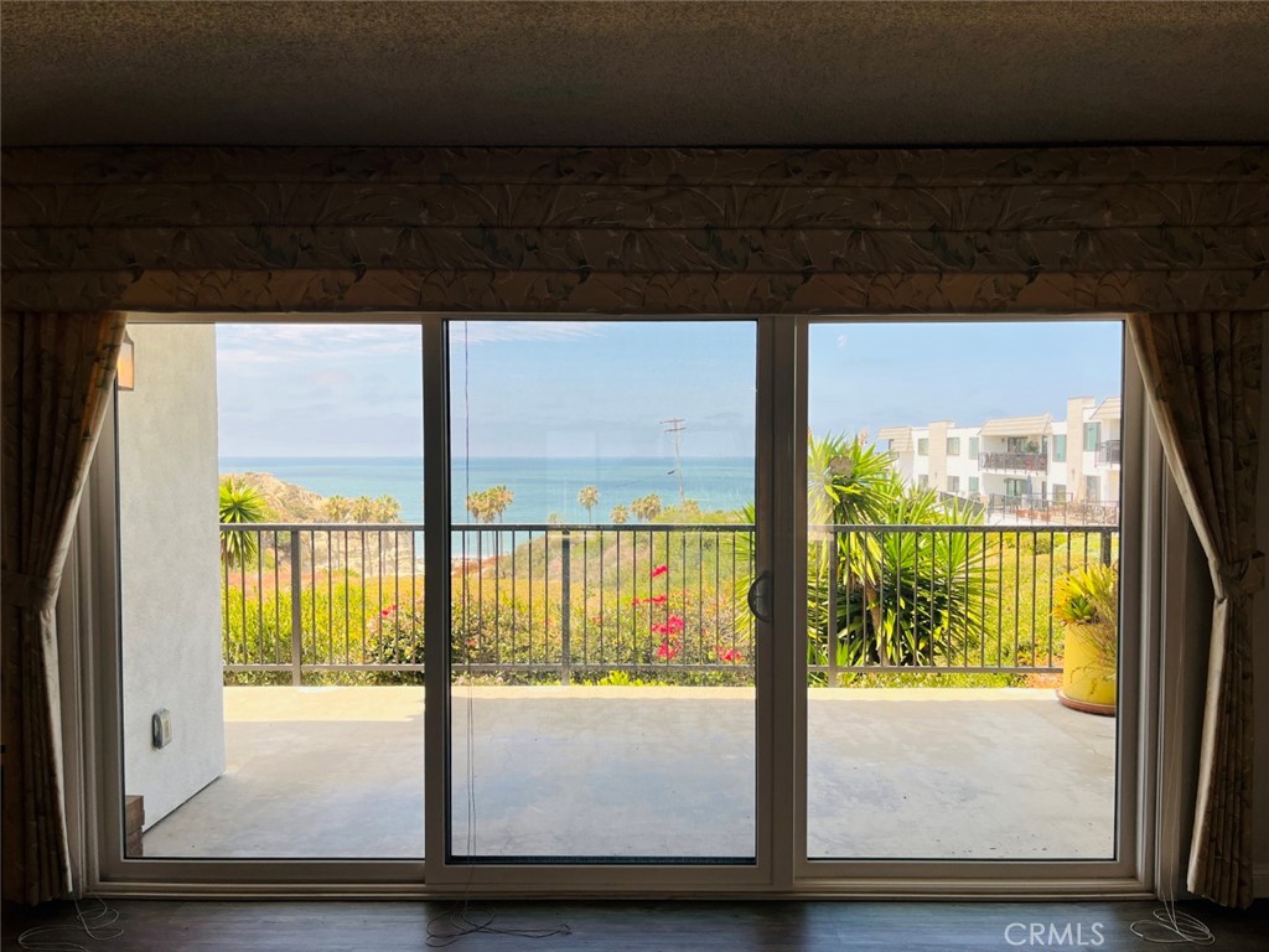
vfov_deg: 53.1
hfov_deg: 67.3
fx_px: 953
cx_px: 634
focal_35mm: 26
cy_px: 476
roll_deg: +0.2
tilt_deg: -2.2
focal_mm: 5.1
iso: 50
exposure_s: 1/1096
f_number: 1.6
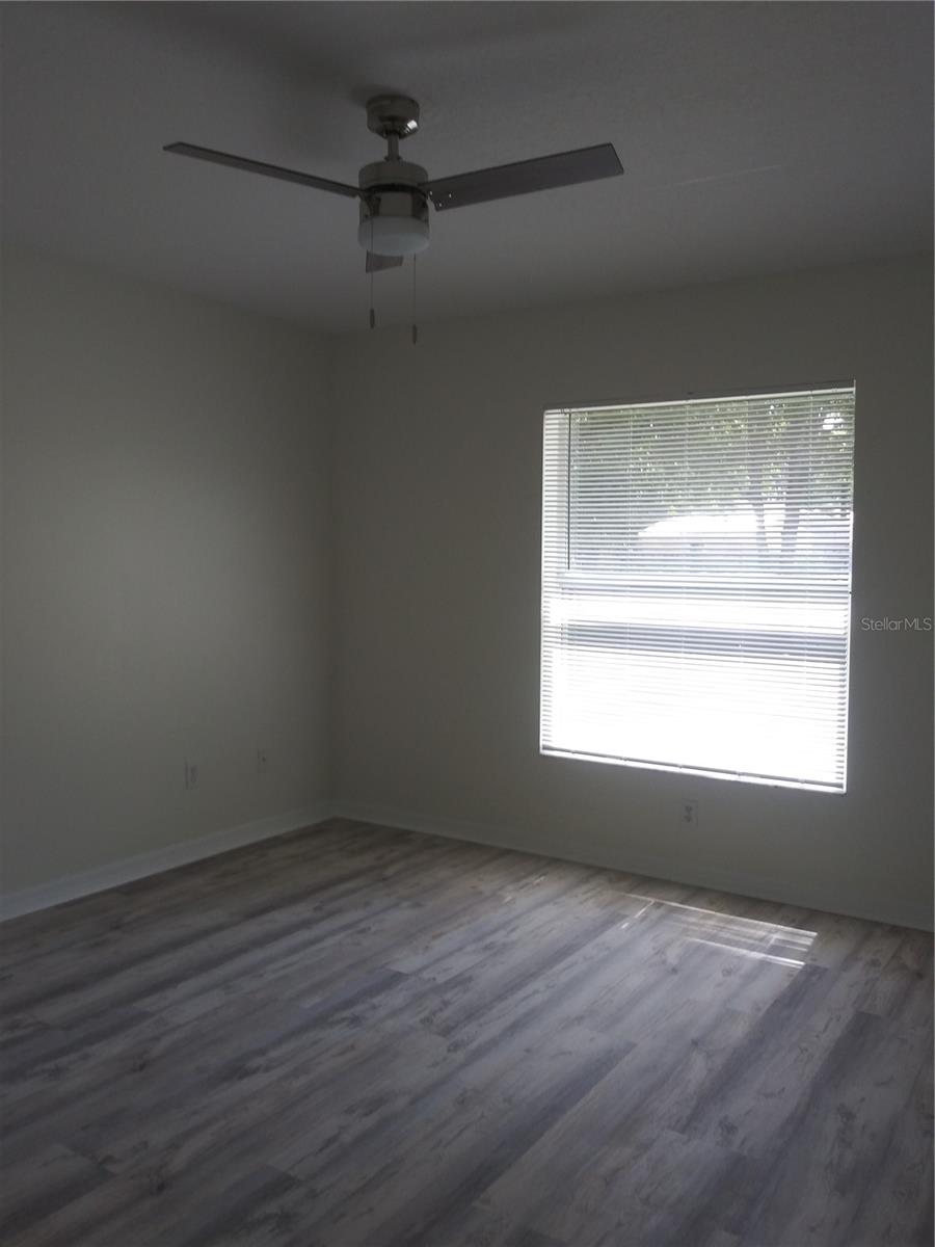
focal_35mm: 27
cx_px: 468
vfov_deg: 65.3
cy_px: 624
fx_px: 972
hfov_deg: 51.4
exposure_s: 1/125
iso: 50
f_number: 2.2
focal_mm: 3.7
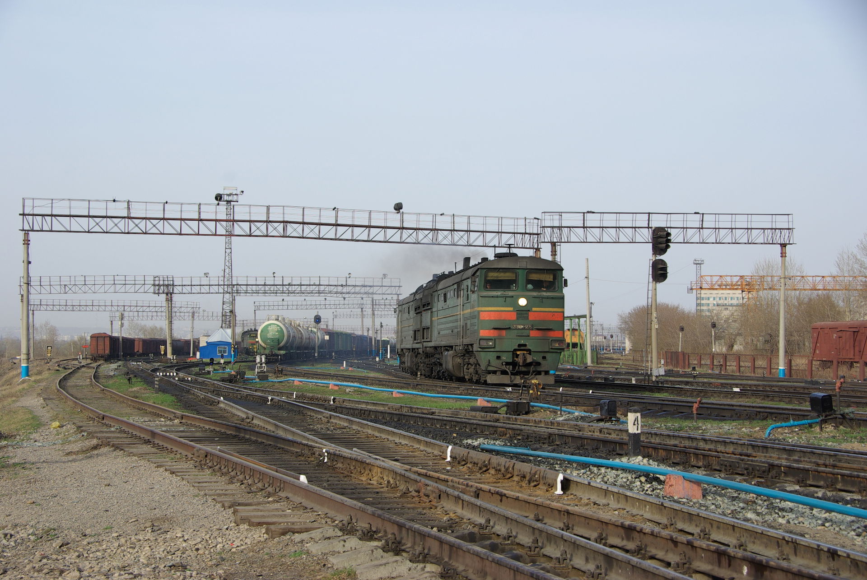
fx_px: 1401
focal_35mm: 58
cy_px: 290
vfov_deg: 23.4
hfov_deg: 34.4
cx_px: 434
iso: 100
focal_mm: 38.75
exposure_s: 1/160
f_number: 8
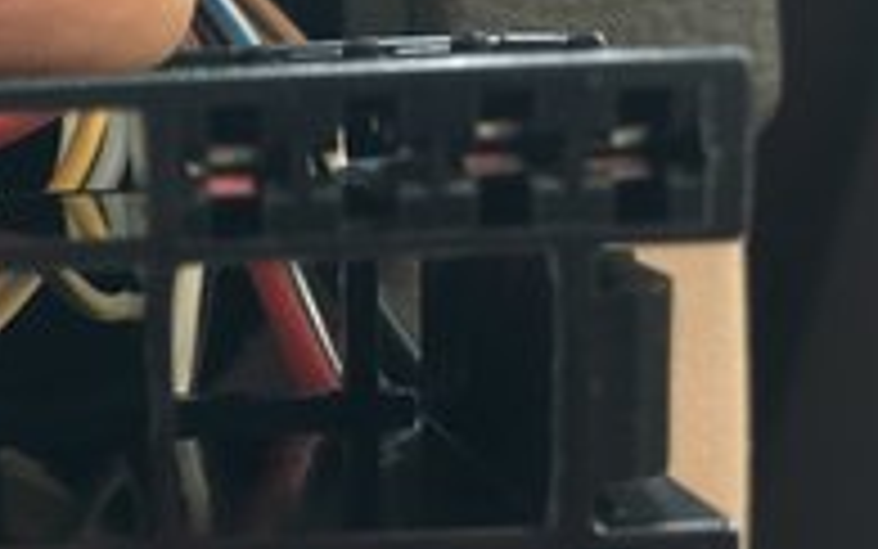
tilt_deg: -41.5
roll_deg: +1.6
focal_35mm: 63
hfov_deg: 30.7
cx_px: 54
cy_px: 360
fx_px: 1508
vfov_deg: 20.6
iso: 400
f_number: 2.2
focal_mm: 4.15
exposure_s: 1/17
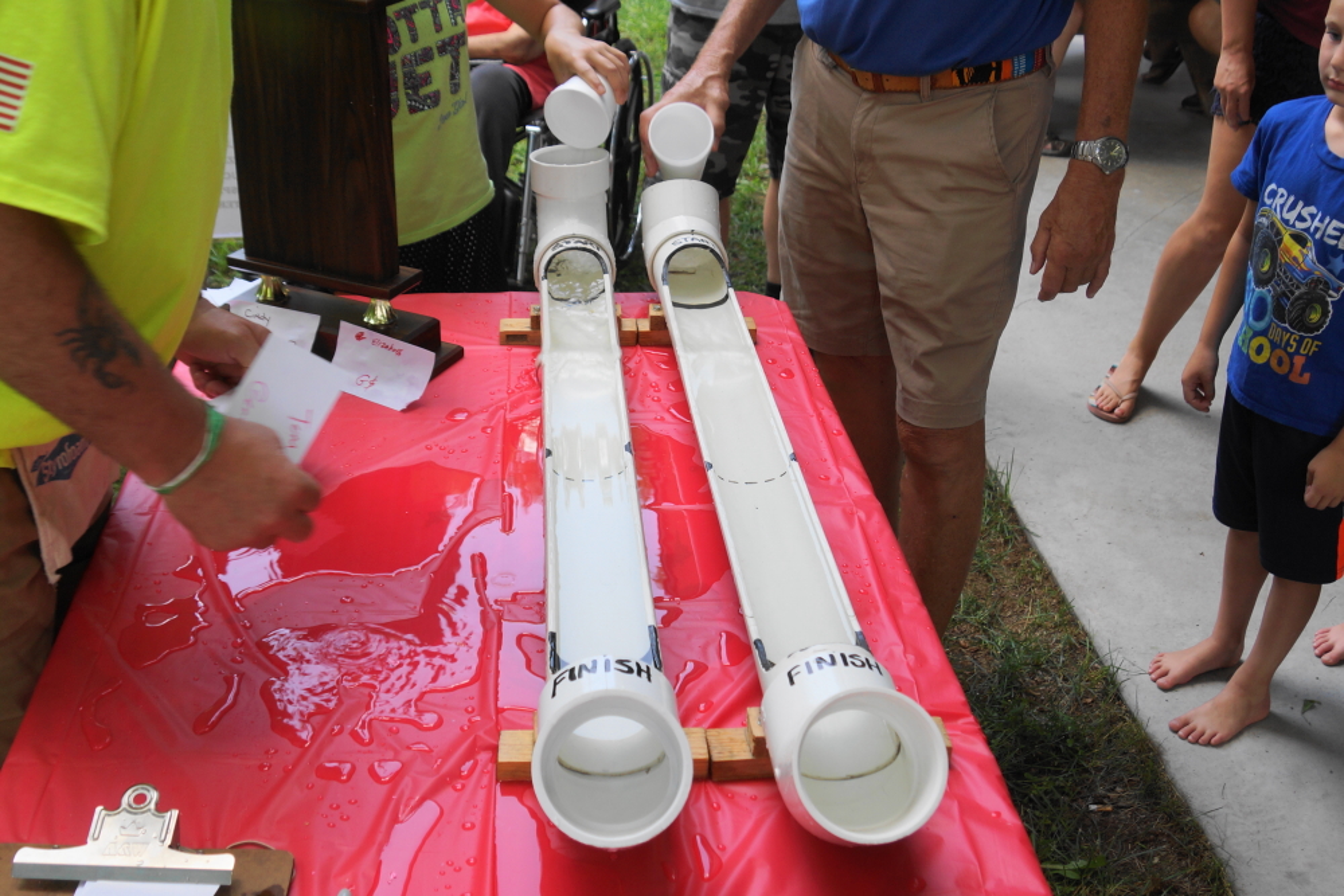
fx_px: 1419
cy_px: 448
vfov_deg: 35.1
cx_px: 672
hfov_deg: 50.7
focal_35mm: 38
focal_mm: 18
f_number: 4.5
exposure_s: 1/80
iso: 100
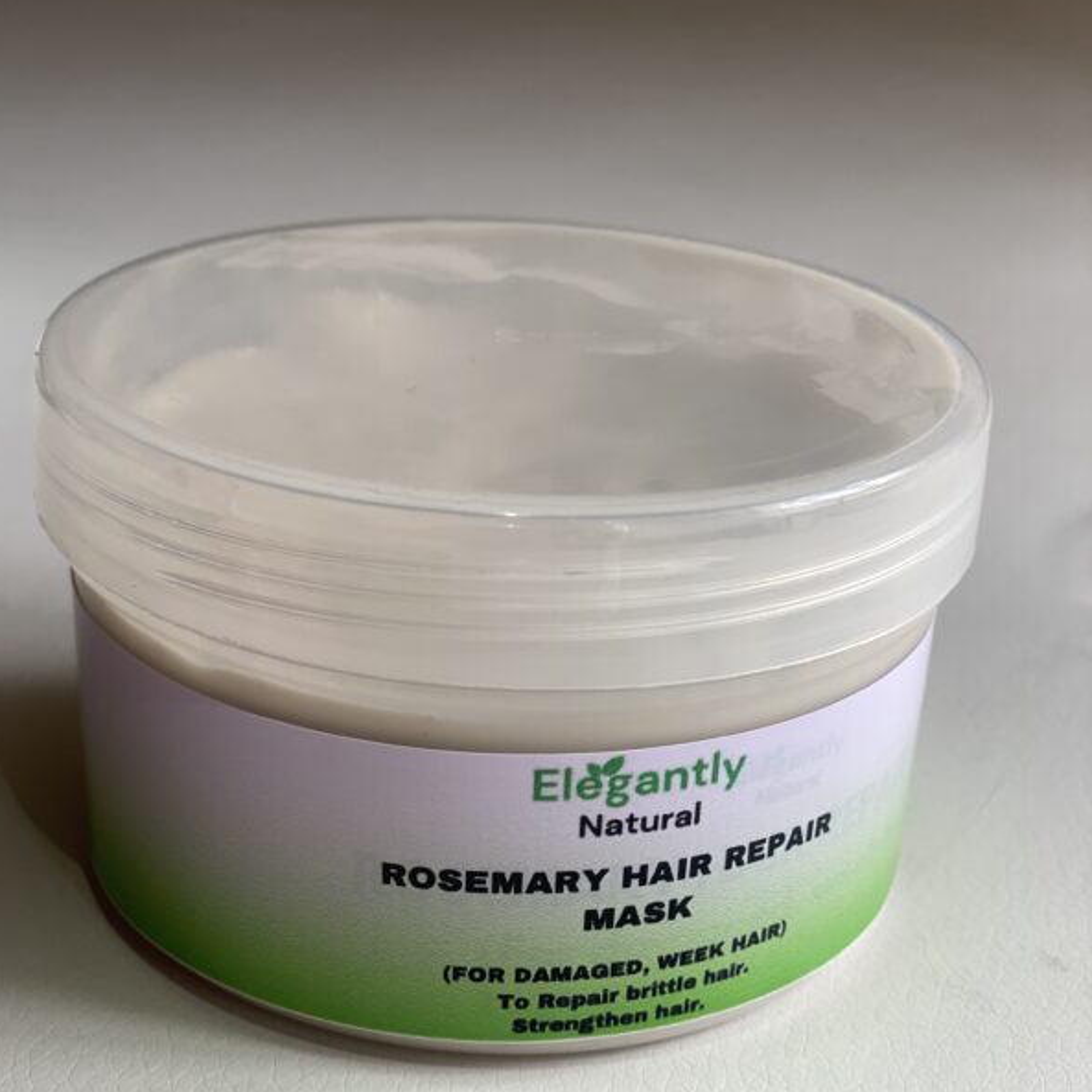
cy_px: 713
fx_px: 2213
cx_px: 541
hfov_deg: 27.7
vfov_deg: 27.6
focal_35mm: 62
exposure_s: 1/122
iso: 50
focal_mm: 6
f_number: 2
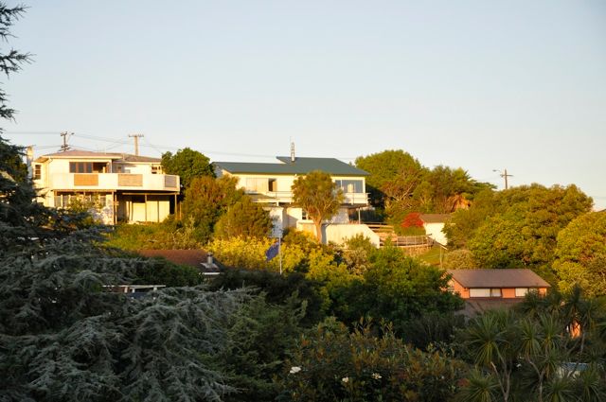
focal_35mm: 105
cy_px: 201
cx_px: 303
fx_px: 1765
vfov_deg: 13.0
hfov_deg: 19.5
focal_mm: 70
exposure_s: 1/640
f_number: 6.3
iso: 800
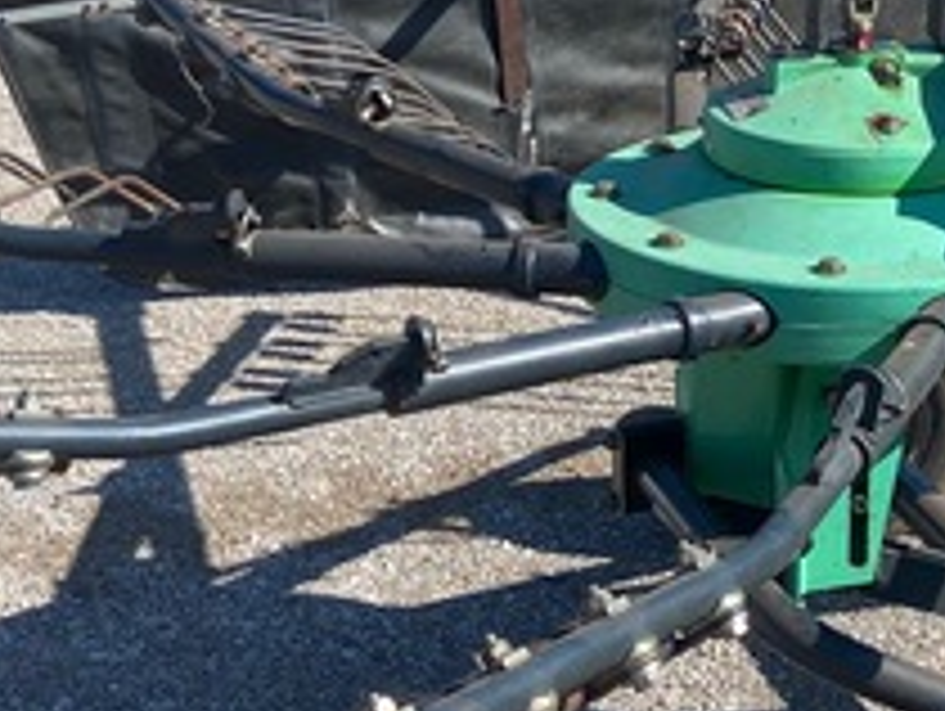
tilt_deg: -20.9
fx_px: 2706
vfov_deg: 15.0
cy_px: 288
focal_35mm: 99
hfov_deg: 18.8
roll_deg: -0.3
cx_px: 1107
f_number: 1.8
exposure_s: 1/1838
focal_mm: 4.25
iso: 32
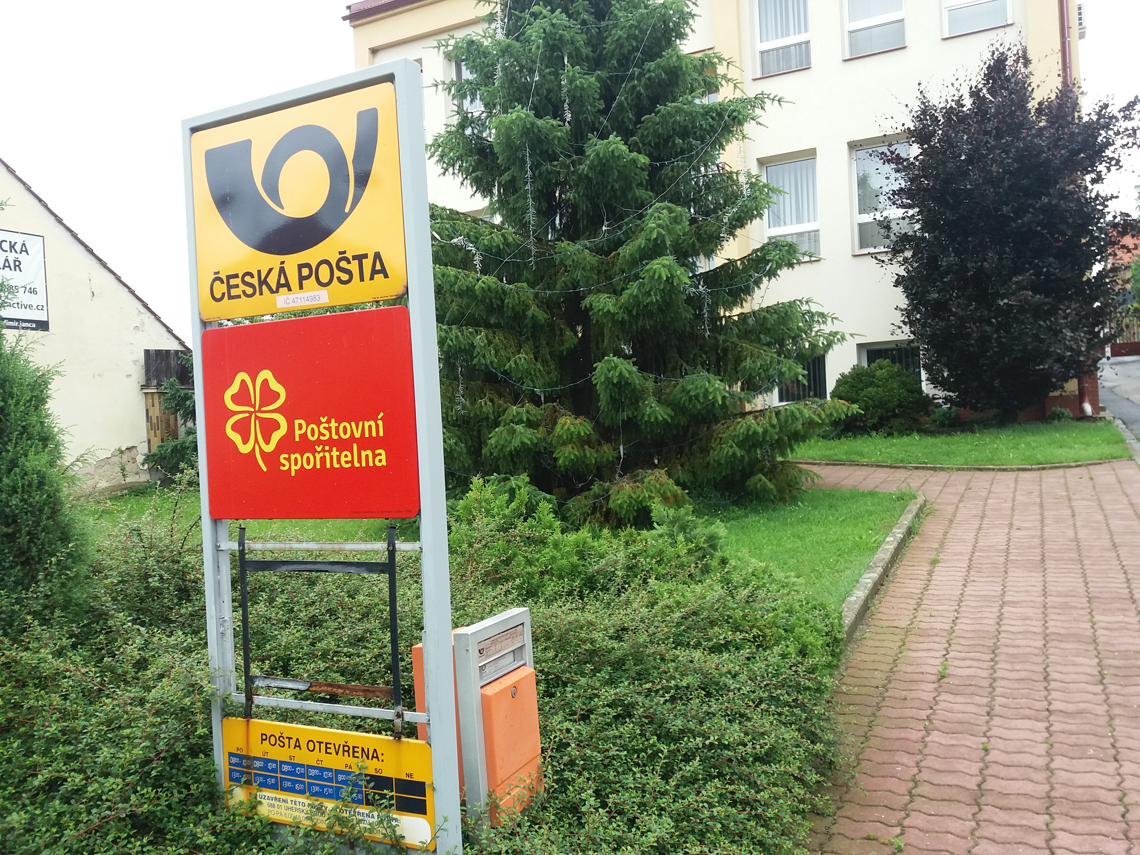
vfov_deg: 49.7
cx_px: 570
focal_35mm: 28
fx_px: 922
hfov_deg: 63.4
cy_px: 428
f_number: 1.9
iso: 64
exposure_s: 1/247
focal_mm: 3.7
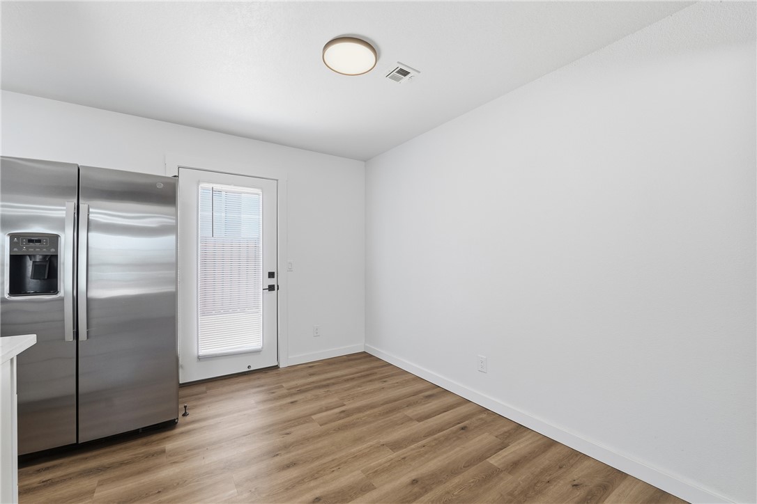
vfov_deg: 81.2
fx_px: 294
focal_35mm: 14
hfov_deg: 104.3
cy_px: 252
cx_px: 378
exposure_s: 1/40
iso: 400
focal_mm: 14
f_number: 10
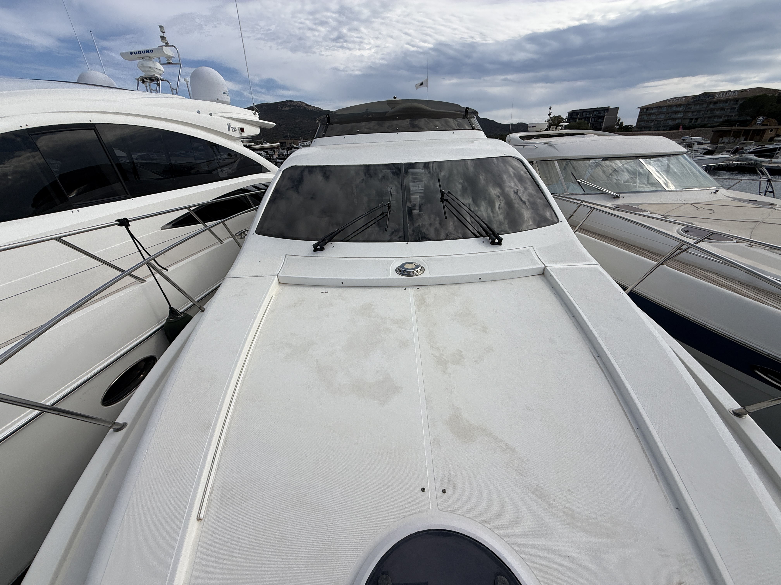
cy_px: 292
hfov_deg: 102.1
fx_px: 316
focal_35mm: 14
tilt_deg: -27.0
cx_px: 390
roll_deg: +2.7
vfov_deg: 85.7
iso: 50
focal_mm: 2.22
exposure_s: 1/4425
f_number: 2.2
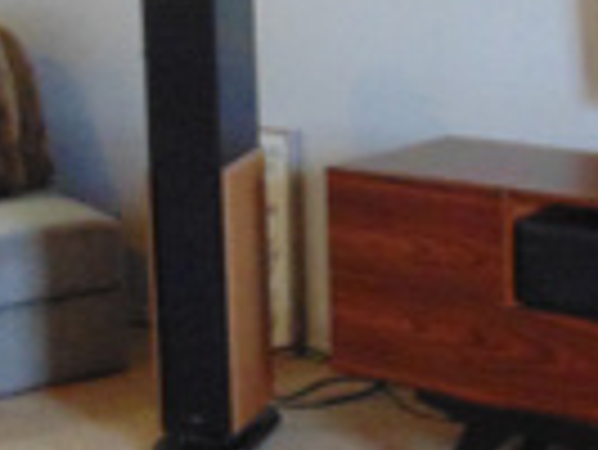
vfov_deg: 12.4
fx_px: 2075
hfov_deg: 16.3
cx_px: 445
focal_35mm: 120
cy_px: 234
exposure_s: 1/25
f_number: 3
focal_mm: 4.5
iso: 400
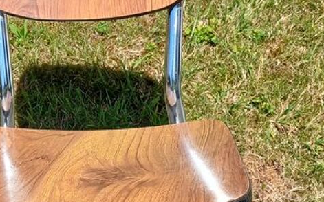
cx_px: 89
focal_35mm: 81
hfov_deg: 25.3
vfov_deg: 15.8
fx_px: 715
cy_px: 193
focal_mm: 3.98
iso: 20
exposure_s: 1/463
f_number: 1.8
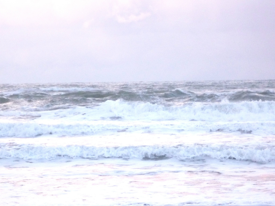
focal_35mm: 170
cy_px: 103
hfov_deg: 11.6
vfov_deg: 8.7
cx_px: 138
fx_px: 1351
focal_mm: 19.2
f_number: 5.7
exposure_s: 1/80
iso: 400
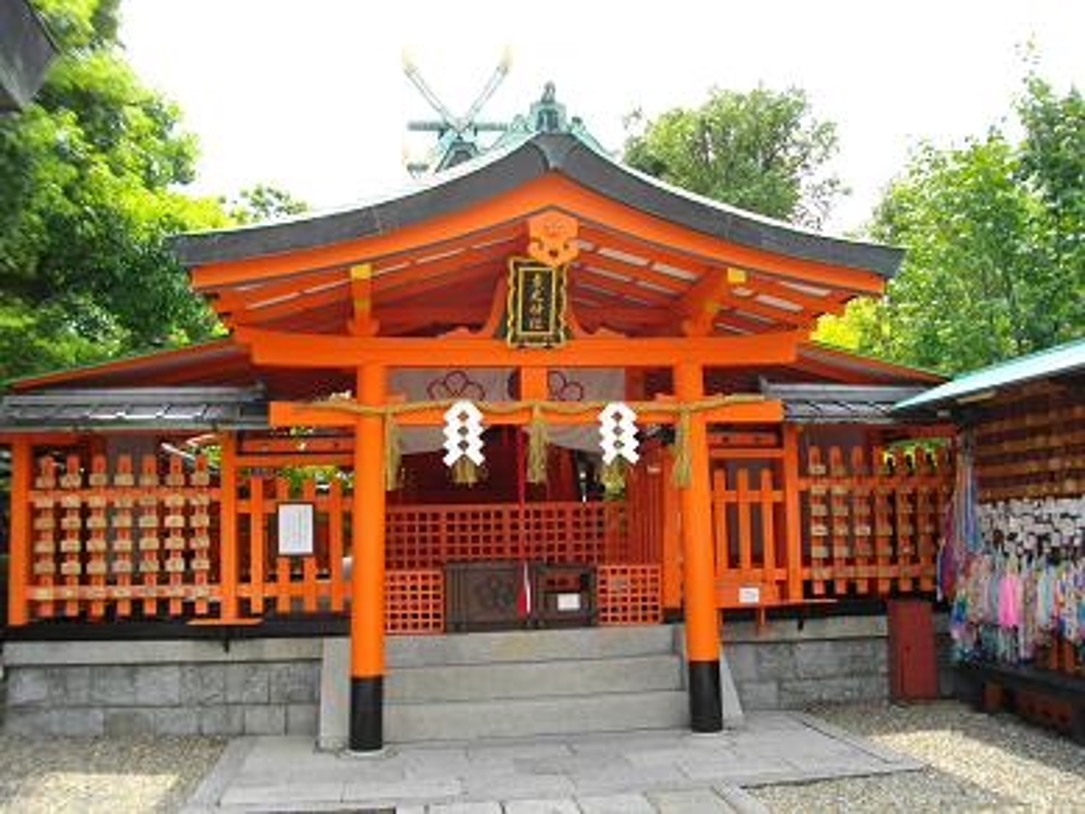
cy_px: 407
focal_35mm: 32
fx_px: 1003
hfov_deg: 56.8
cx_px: 542
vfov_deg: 44.2
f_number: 2.9
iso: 100
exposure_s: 1/400
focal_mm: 5.7
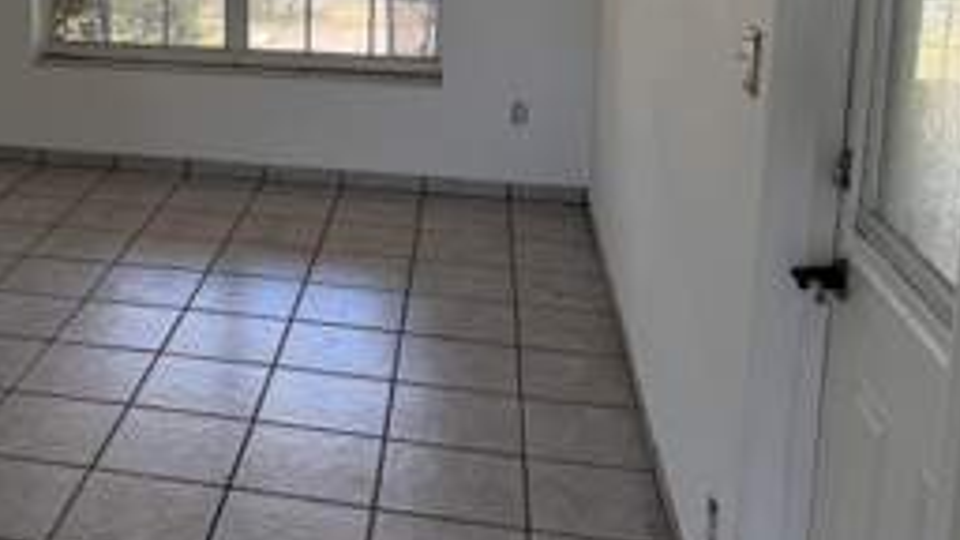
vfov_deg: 23.4
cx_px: 142
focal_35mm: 49
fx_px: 1247
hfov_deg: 39.8
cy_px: 2
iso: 80
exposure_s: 1/172
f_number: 1.78
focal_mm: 6.76
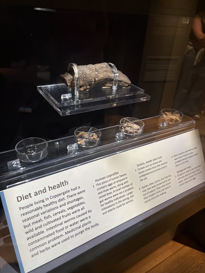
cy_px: 136
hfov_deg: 53.1
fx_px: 205
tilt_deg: -29.9
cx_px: 102
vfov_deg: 67.3
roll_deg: -4.1
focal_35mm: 26
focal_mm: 5.96
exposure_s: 1/40
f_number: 1.6
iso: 500
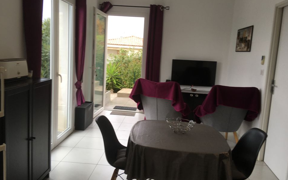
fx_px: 251
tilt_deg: -7.2
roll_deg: -2.9
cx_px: 142
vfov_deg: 39.4
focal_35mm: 32
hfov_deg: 59.7
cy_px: 87
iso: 25
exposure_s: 1/50
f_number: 2.2
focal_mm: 4.15
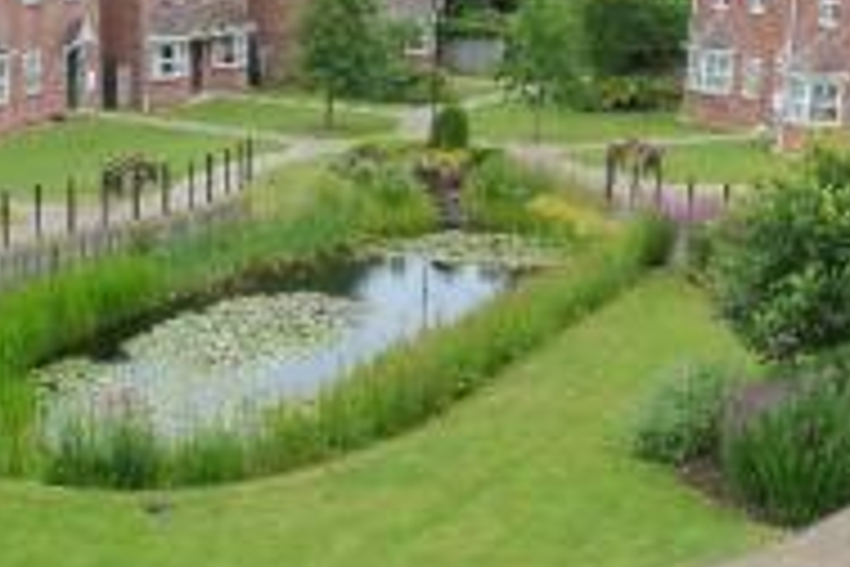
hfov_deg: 30.7
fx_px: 1511
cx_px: 187
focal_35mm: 64
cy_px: 412
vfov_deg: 21.1
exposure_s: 1/800
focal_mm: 3.58
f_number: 2.8
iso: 200
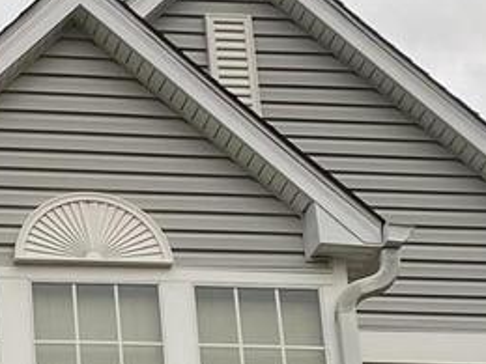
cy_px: 892
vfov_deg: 9.2
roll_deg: -0.4
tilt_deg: +18.2
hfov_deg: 12.6
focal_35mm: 144
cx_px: -355
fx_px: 2022
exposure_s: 1/122
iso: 32
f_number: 1.8
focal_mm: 4.25
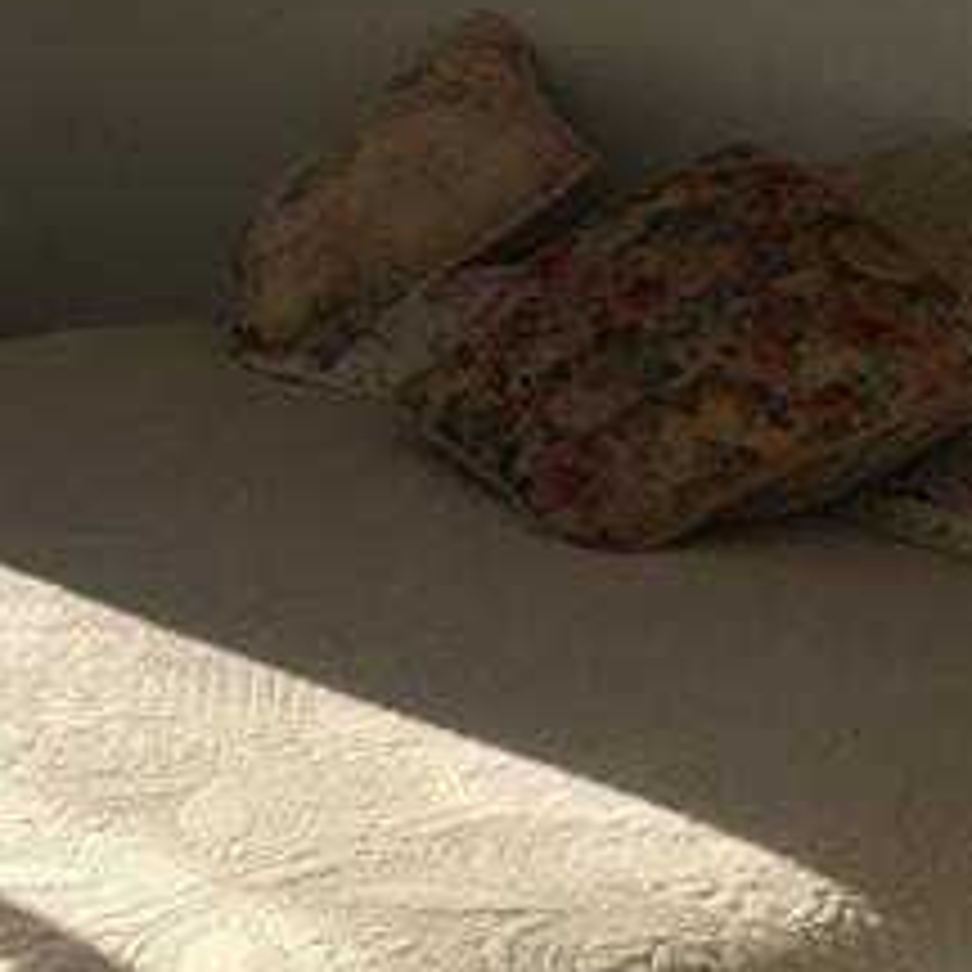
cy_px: 81
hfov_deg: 17.8
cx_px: -292
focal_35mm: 91
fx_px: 2891
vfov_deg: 18.7
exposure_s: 1/1068
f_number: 2.2
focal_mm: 4.15
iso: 32
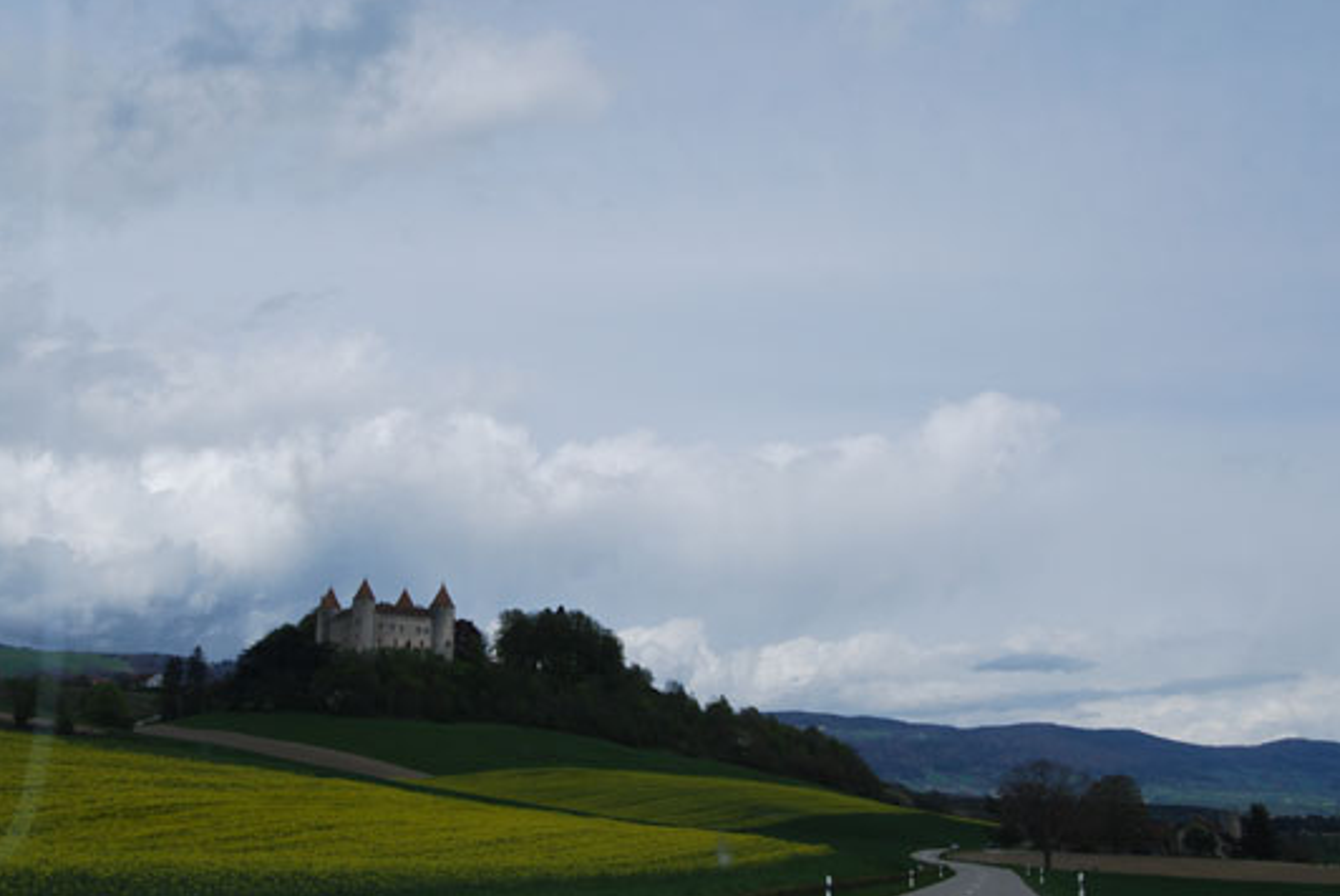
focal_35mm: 44
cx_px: 607
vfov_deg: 30.6
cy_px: 456
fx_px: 1640
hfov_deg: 44.4
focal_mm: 26
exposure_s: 1/320
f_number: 9
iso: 100
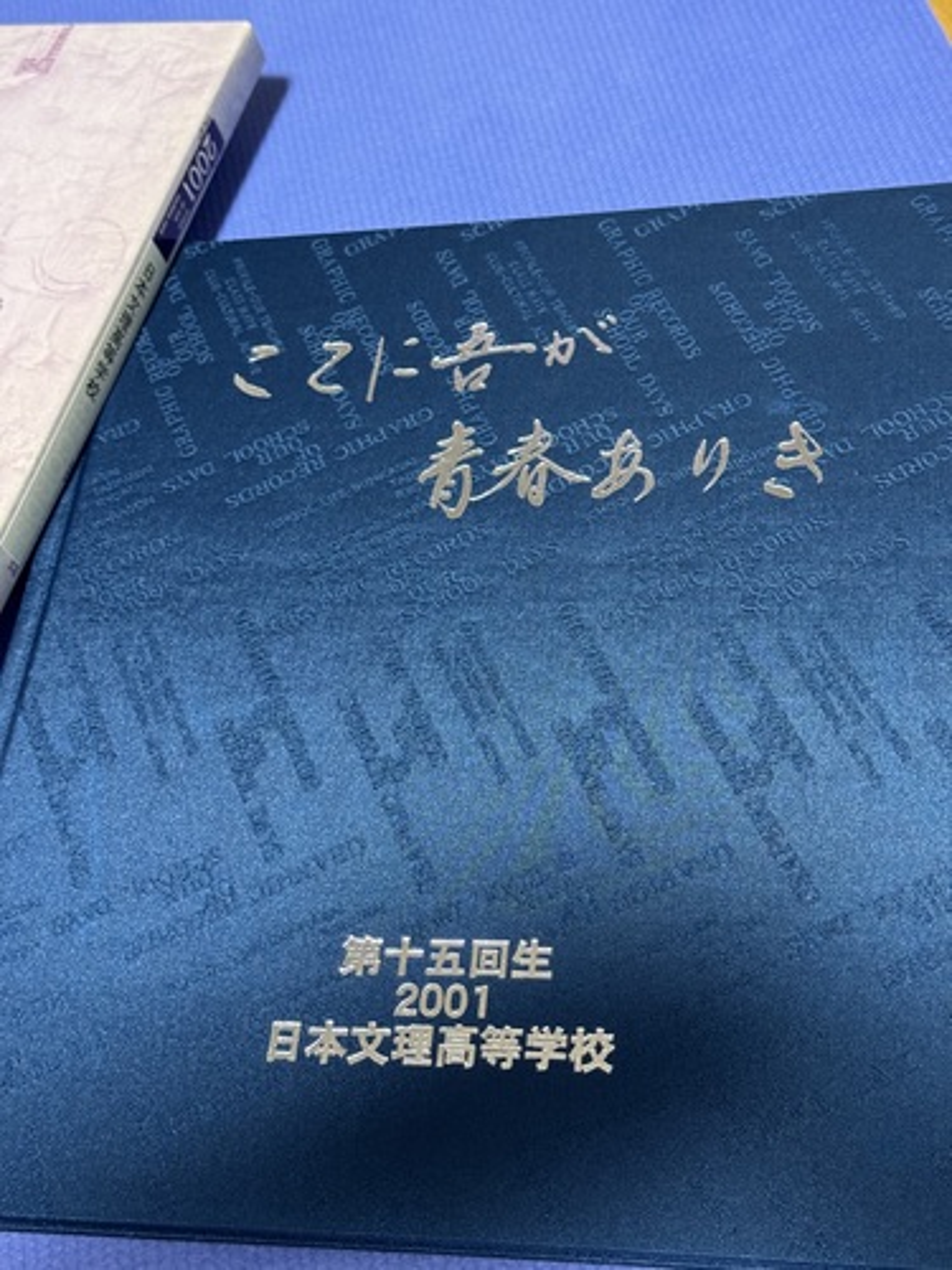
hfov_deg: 30.3
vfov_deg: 39.7
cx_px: 476
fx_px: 1760
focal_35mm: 48
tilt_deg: -54.7
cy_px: 635
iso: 400
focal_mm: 6.76
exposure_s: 1/40
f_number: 1.78
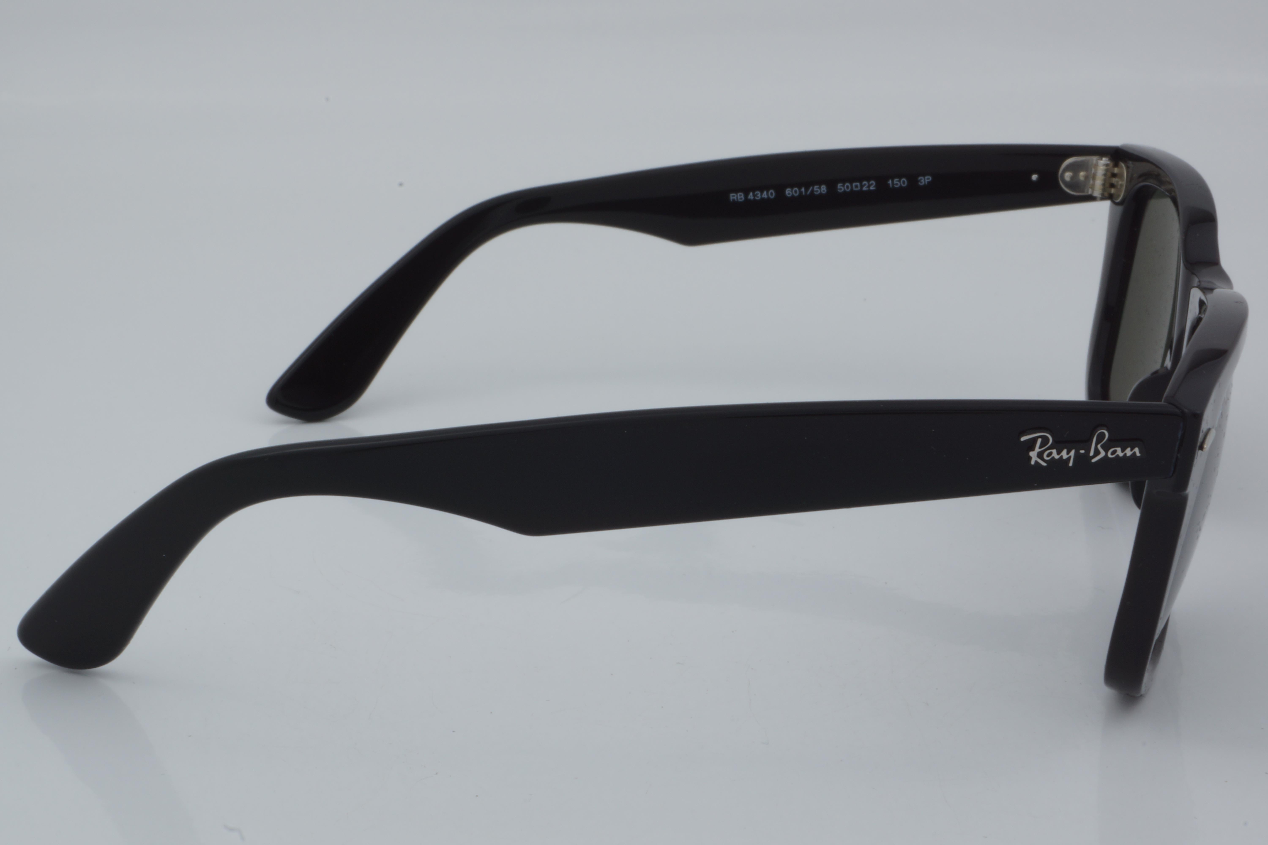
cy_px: 422
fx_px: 2641
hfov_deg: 27.0
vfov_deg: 18.2
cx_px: 634
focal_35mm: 75
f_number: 32
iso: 100
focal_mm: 50
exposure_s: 1/4
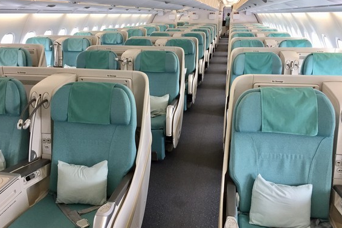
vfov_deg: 41.1
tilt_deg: -18.0
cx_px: 173
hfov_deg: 58.7
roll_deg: -0.1
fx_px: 304
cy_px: 120
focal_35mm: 32
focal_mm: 4.15
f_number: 2.2
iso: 50
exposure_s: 1/30
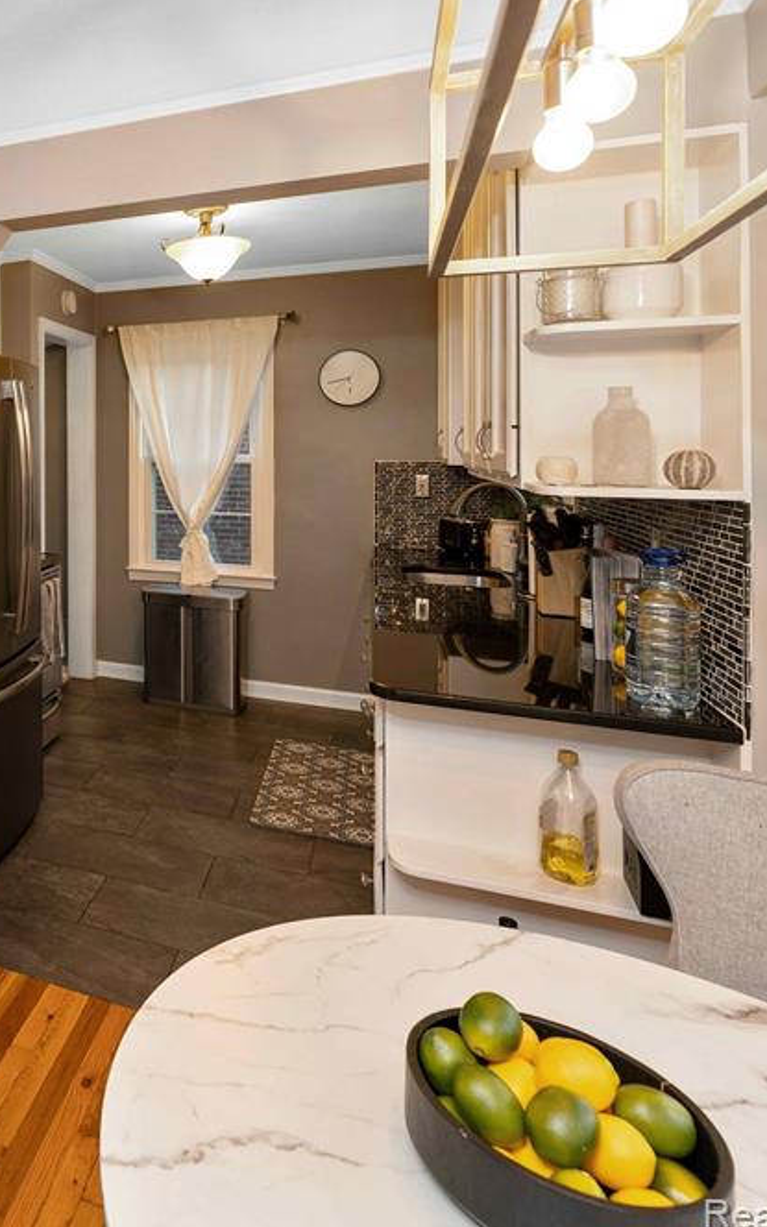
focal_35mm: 22
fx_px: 736
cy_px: 614
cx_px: -55
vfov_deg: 79.7
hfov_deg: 43.9
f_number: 4
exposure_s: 1/60
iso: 320
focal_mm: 14
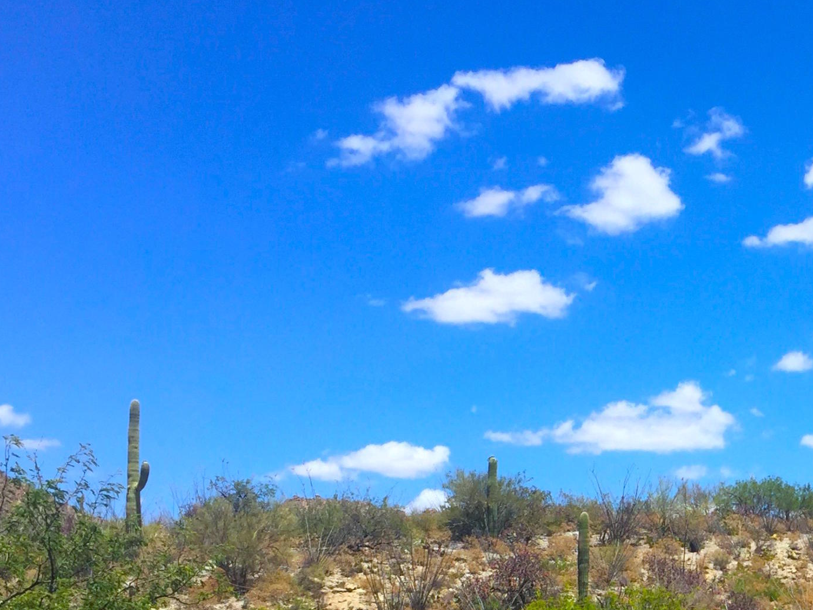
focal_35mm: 63
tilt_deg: +3.7
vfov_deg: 22.5
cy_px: 583
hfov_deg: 29.4
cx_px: 745
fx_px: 1480
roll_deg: +0.1
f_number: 2.2
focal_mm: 4.15
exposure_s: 1/2326
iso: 32
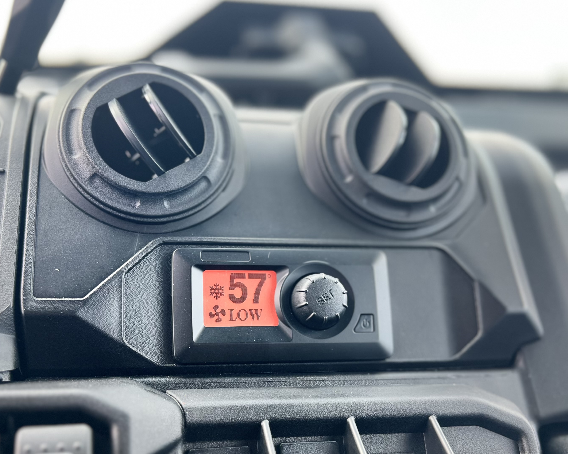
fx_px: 639
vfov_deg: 38.9
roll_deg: +0.2
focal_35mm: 38
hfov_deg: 47.9
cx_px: 258
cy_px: 281
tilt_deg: -15.6
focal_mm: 5.7
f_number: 1.5
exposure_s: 1/99
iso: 125
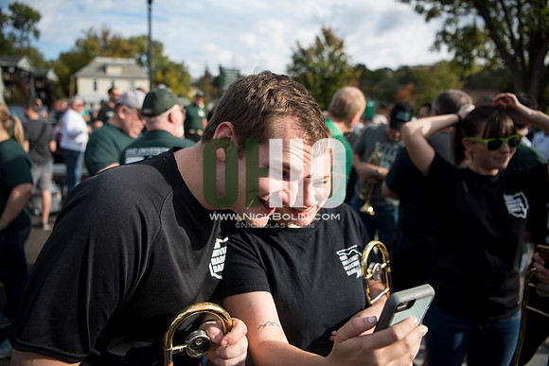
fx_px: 366
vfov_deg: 53.2
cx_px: 274
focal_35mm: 24
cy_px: 183
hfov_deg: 73.7
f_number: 2.8
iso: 250
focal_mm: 24
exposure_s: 1/2000
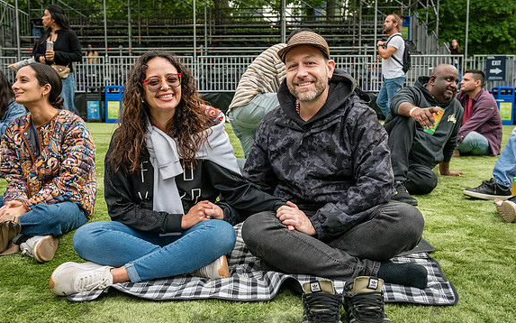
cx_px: 253
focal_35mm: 39
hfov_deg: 50.4
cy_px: 157
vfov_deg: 32.8
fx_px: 548
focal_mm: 34
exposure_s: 1/2000
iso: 4000
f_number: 4.5
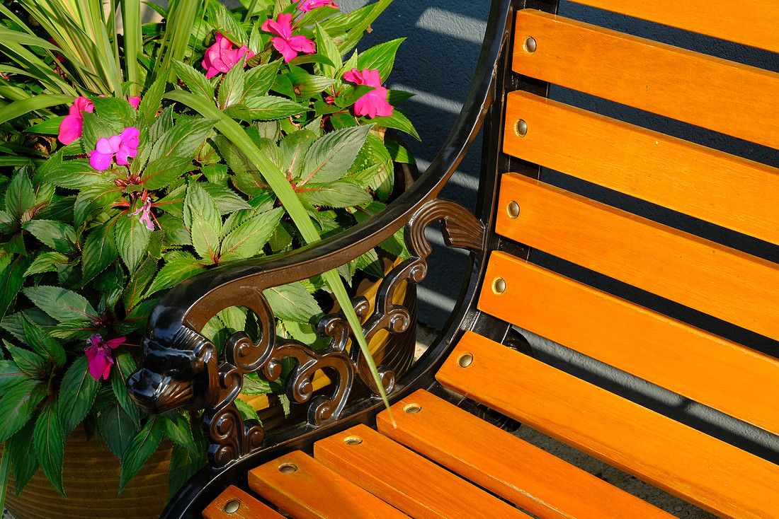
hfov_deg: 24.5
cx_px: 390
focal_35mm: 83
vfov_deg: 16.5
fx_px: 1796
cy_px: 260
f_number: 13
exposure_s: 1/56
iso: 200
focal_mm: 55
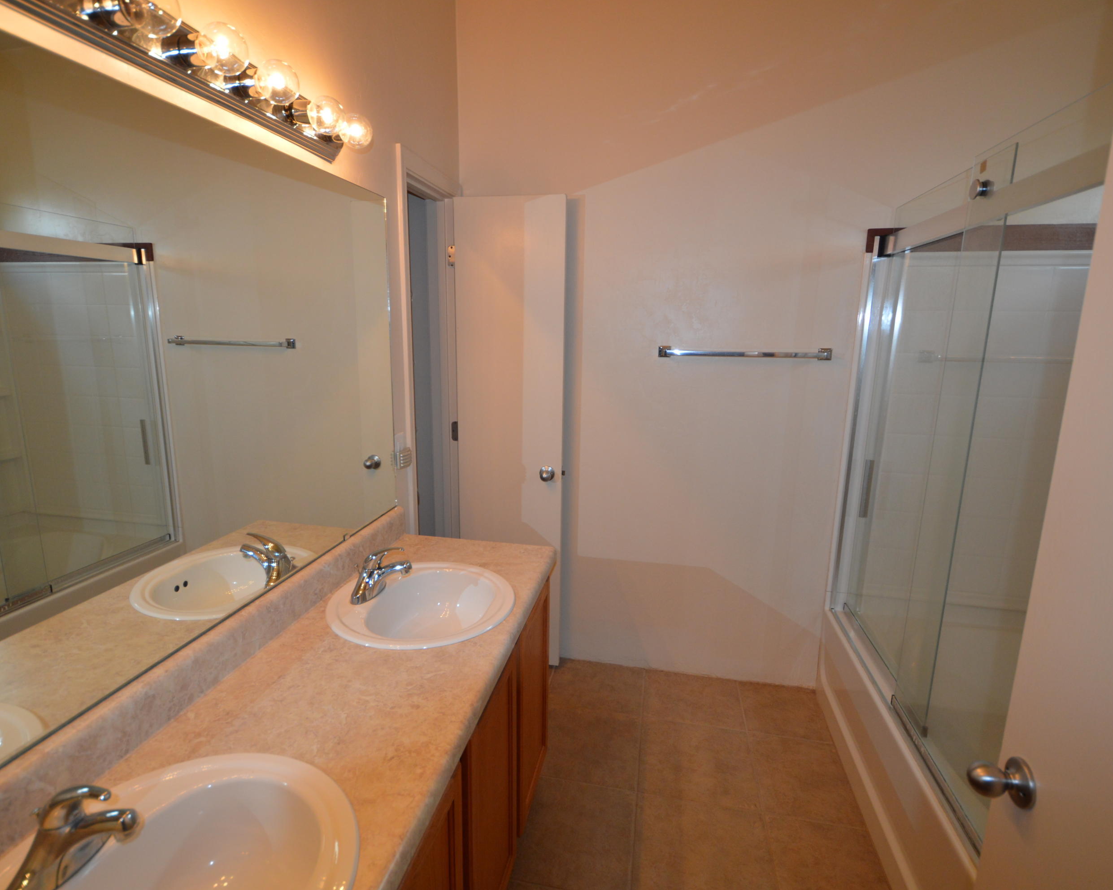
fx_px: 560
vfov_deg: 77.0
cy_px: 445
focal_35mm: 17
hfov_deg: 89.6
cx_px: 536
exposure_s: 1/80
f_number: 4
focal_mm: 10
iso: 400
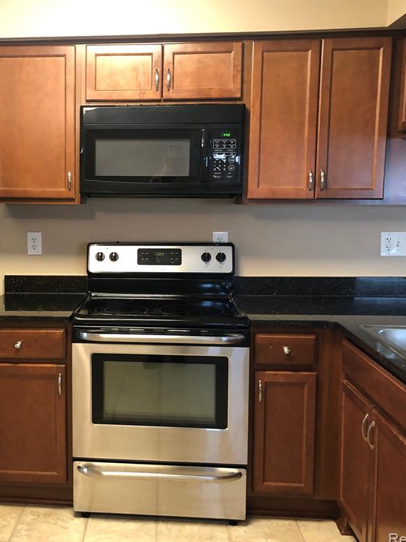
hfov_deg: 36.7
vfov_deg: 49.0
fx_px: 594
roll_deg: +0.4
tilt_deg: -6.7
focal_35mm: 38
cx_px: 94
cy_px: 275
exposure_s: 1/15
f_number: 1.8
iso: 64
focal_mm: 3.99
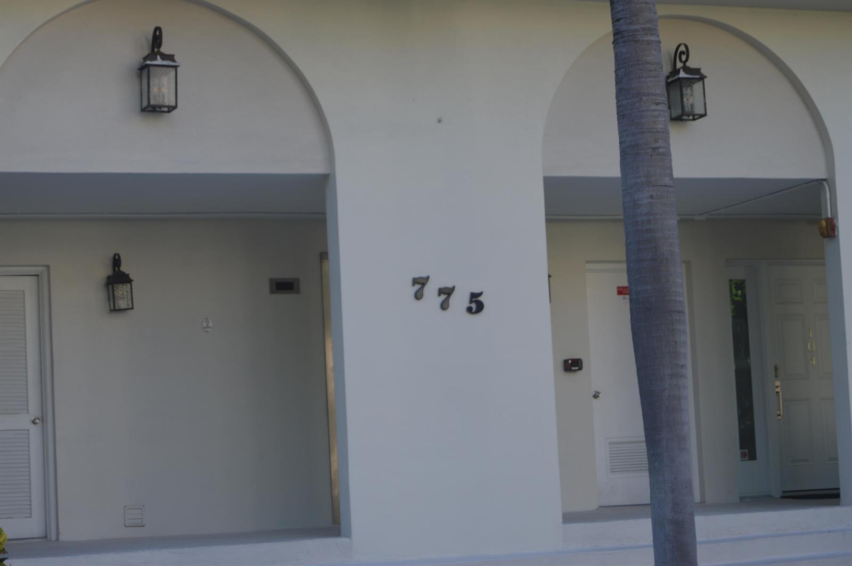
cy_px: 283
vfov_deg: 16.5
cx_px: 426
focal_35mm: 82
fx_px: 1950
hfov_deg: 24.6
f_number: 5.6
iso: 100
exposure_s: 1/125
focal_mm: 55
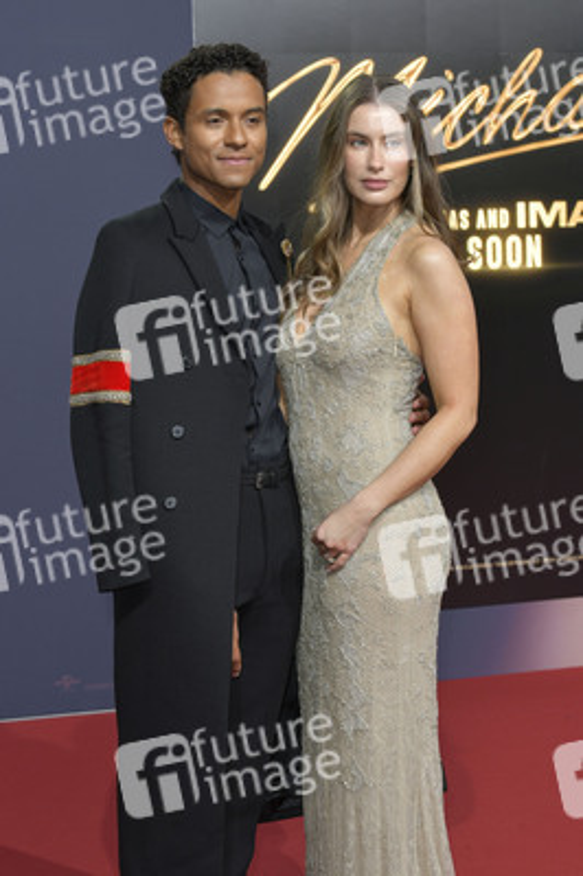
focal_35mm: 75
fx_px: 1825
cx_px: 292
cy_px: 438
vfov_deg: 27.0
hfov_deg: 18.2
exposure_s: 1/200
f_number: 6.3
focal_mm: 75
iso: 400
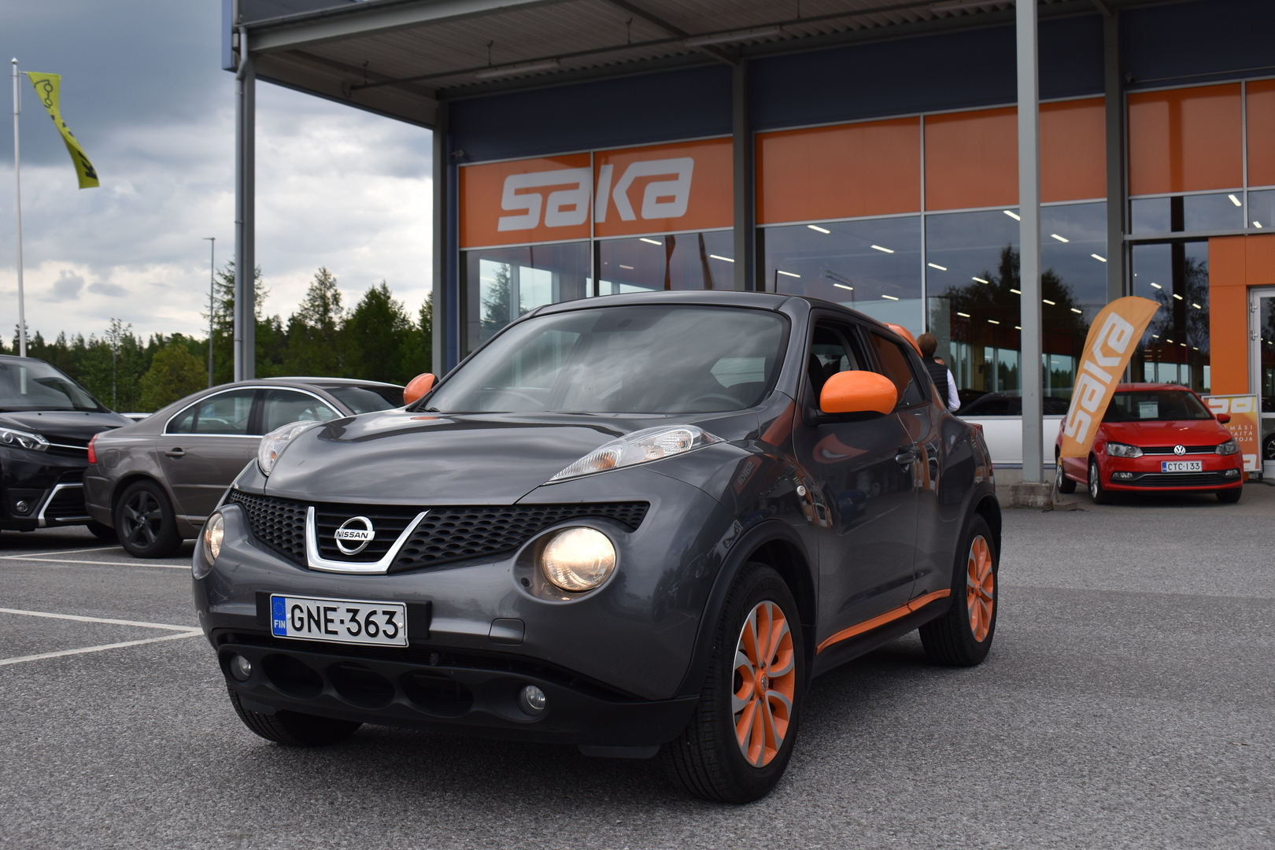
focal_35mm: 40
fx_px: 1434
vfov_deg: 33.0
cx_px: 638
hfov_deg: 47.9
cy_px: 425
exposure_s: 1/500
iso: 200
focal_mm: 27
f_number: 8
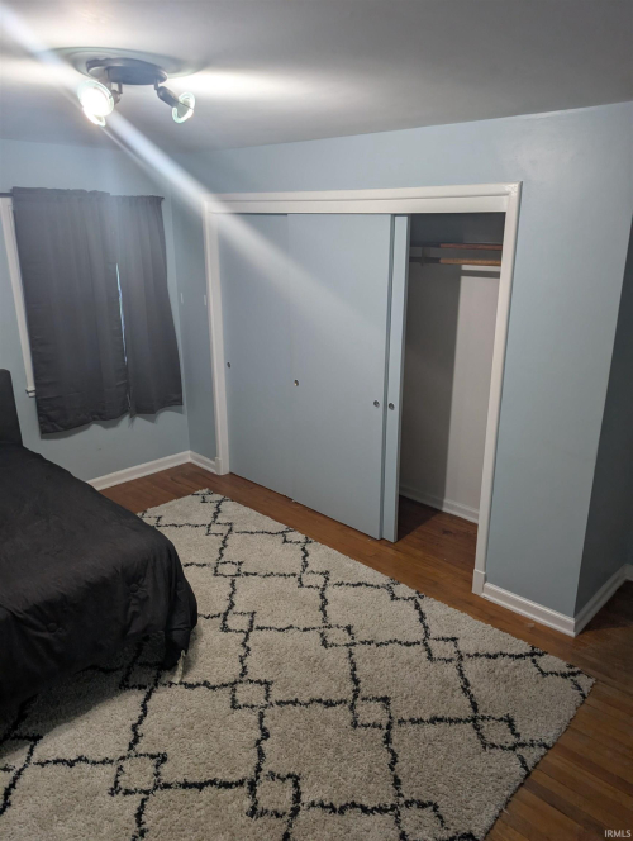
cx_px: 316
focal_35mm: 24
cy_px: 420
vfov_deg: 71.5
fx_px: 584
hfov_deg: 56.9
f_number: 1.68
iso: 68
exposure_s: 1/40
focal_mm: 6.9
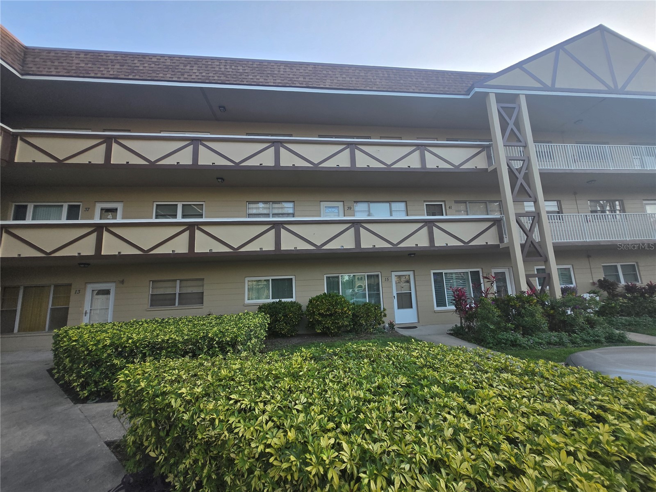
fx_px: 246
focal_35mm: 13
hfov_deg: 106.2
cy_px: 246
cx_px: 328
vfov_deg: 89.9
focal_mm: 1.7
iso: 40
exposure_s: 1/359
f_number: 2.2
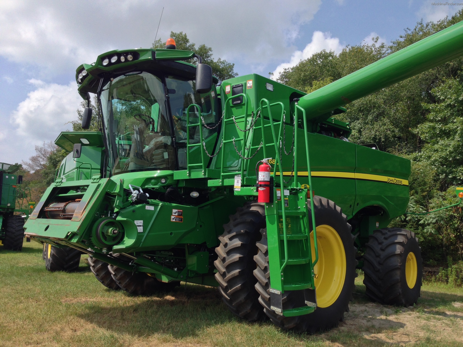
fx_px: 441
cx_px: 232
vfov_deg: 42.9
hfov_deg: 55.4
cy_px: 174
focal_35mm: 33
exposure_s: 1/861
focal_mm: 4.12
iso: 50
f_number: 2.4
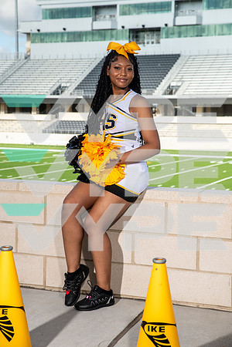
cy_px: 174
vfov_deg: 28.8
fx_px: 677
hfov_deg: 19.5
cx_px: 116
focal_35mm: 70
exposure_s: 1/320
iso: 100
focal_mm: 70
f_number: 7.1
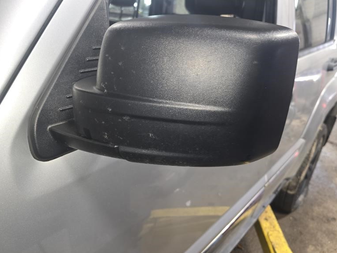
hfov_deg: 71.6
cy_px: 122
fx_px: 234
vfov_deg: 56.8
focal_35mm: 24
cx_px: 173
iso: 125
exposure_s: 1/20
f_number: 1.7
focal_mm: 6.3
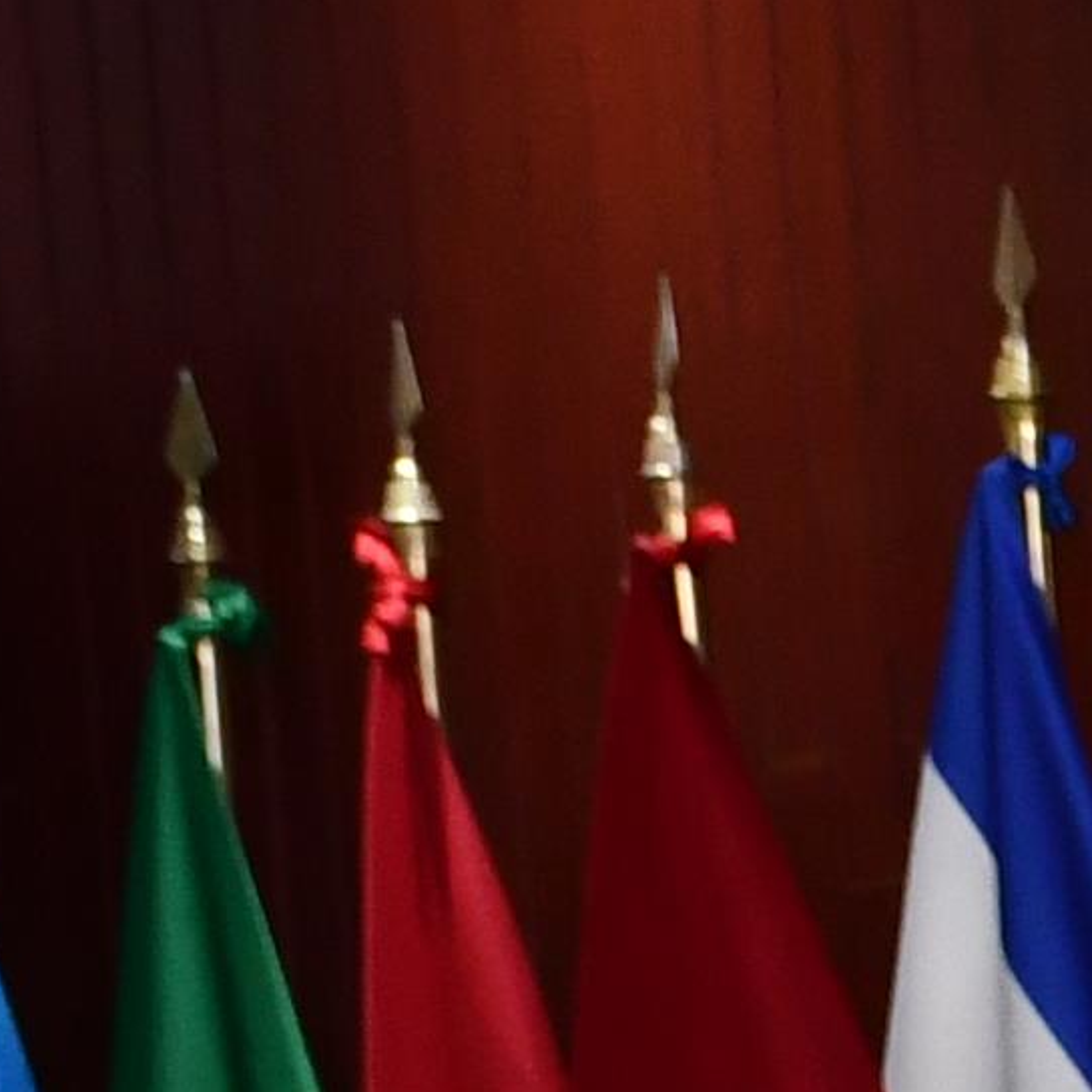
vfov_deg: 3.8
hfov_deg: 3.8
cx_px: 3471
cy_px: 3330
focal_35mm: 452
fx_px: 16132
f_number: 4.2
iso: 900
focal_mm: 35
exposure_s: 1/60
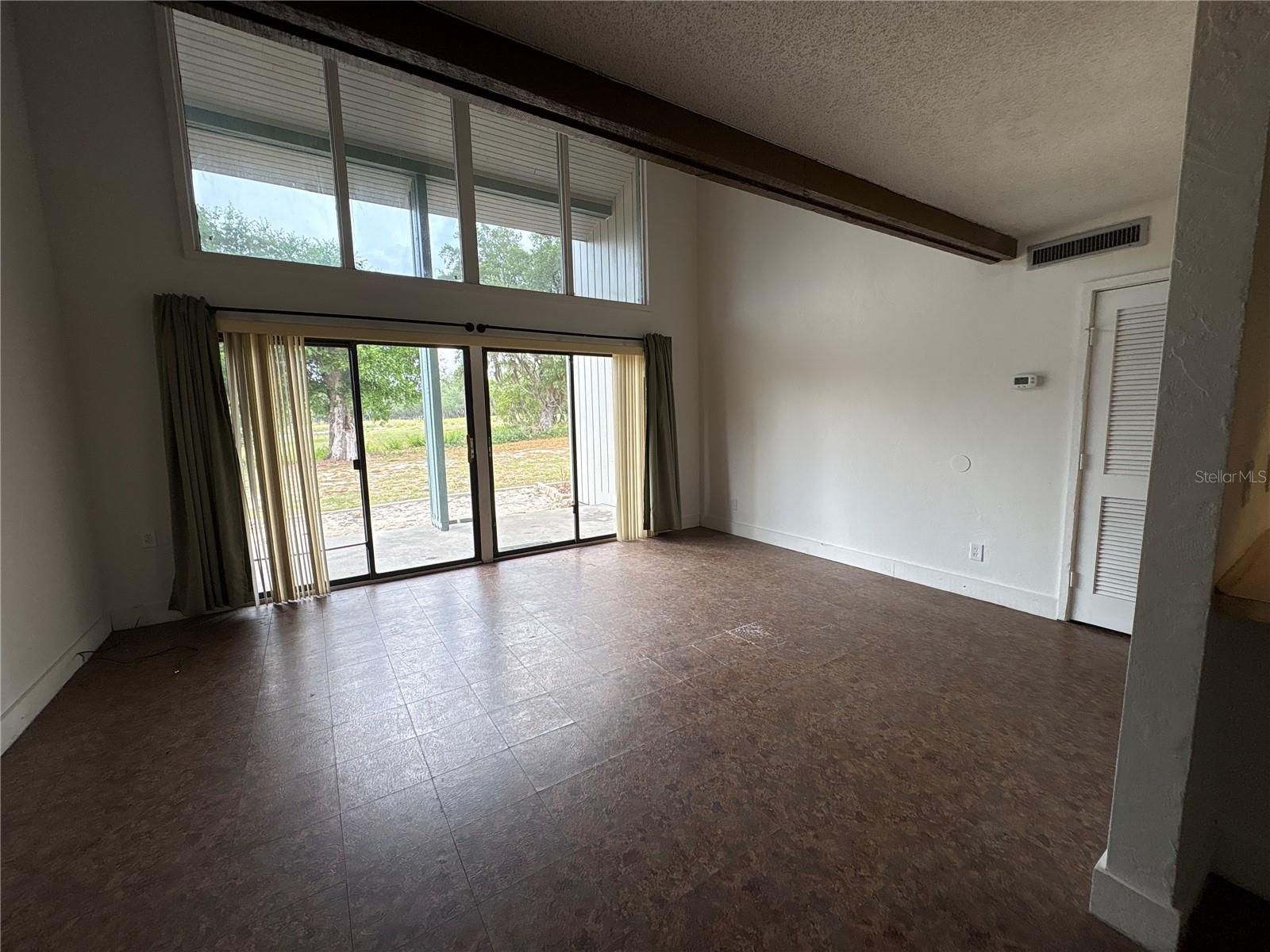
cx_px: 635
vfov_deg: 85.7
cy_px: 476
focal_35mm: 14
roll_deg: +1.7
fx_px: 514
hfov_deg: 102.1
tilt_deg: -6.1
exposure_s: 1/137
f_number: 2.2
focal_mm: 2.22
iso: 40
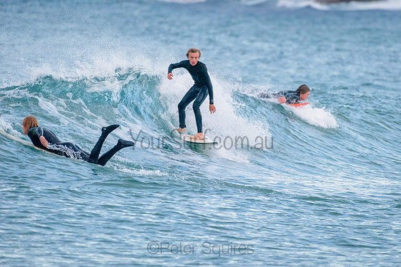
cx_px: 245
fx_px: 6816
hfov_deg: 3.4
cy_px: 104
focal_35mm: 612
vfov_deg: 2.2
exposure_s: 1/2000
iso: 3200
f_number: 5.6
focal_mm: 500
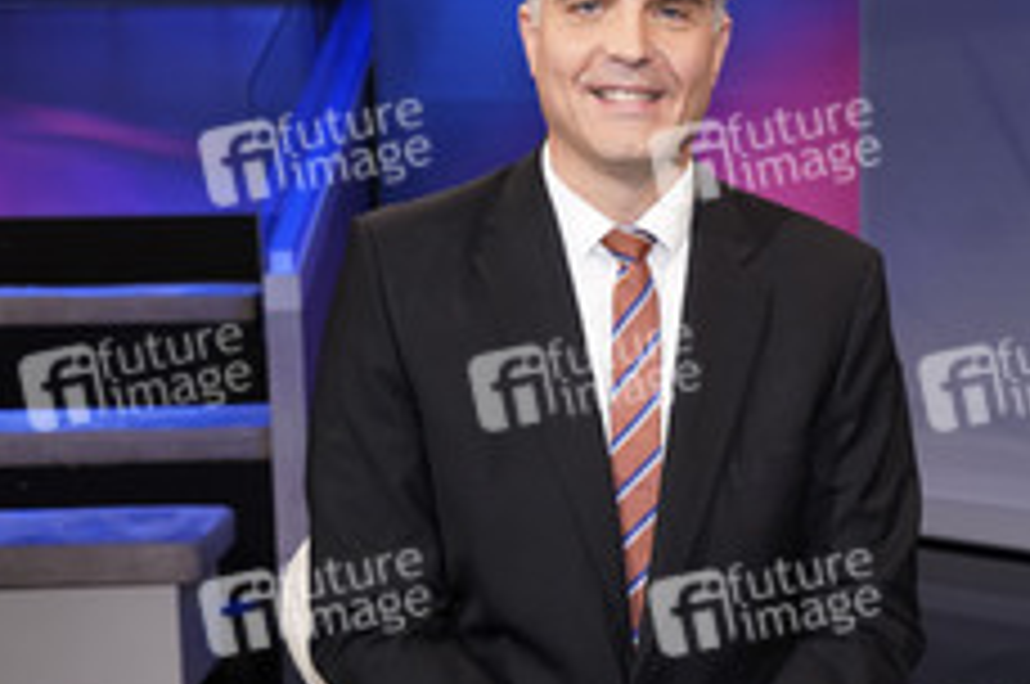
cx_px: 645
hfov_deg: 32.8
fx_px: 1743
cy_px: 490
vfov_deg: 22.0
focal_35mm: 61
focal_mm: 31
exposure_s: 1/125
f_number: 5
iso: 2000
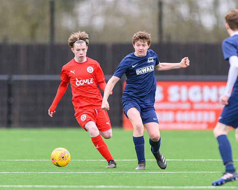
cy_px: 115
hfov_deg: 2.6
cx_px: 141
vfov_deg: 2.1
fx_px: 5285
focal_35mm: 751
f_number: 2.8
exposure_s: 1/2000
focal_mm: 400
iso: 3200
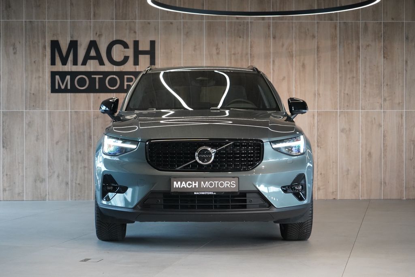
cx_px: 208
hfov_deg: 28.8
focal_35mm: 70
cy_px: 138
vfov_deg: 19.5
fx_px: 807
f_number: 5.6
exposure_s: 1/160
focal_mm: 70
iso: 5000
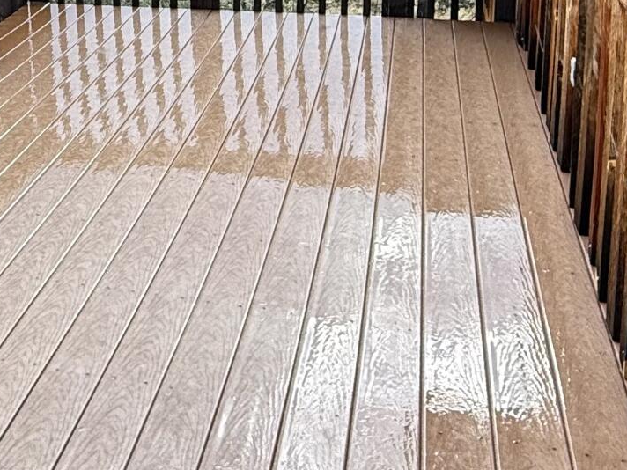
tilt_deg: -9.3
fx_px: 1069
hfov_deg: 30.7
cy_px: -61
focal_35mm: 59
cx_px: 26
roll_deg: +1.5
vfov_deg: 23.2
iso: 50
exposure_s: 1/195
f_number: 2.2
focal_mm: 2.22
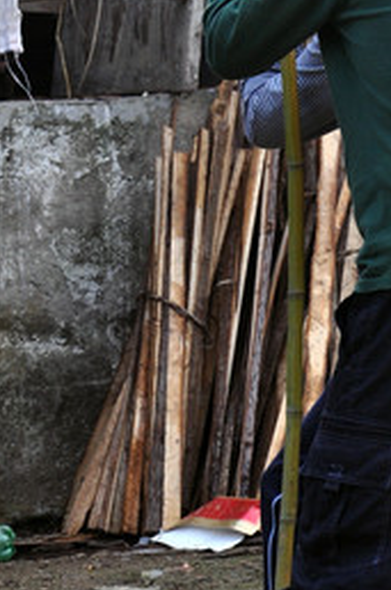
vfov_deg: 8.8
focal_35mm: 233
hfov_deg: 5.9
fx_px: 3811
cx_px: 362
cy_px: 135
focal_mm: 50
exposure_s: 1/250
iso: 320
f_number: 10
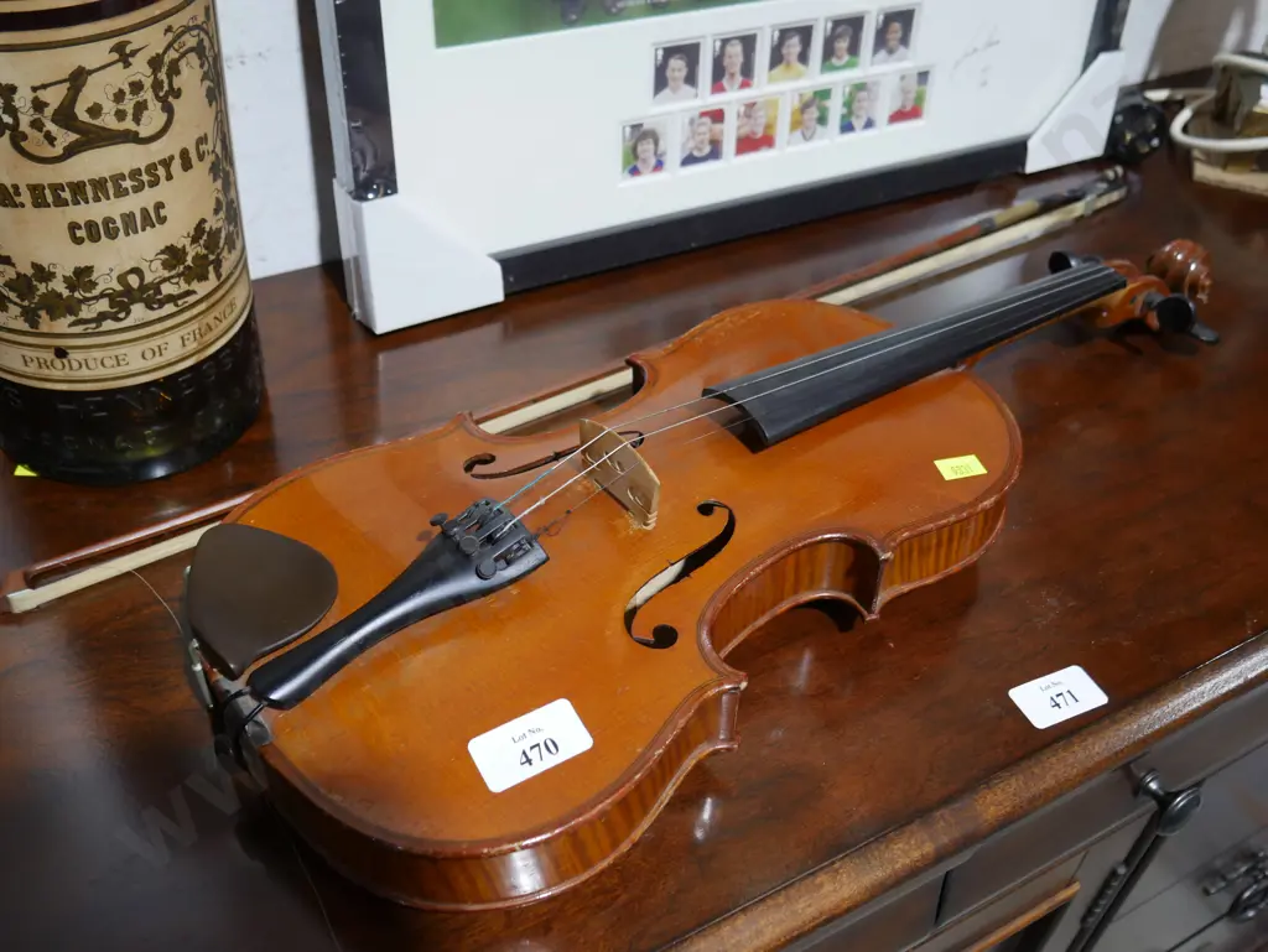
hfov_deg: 51.3
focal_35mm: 36
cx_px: 634
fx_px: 1319
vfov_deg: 39.7
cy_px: 476
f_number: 4
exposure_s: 1/60
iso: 500
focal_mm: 18
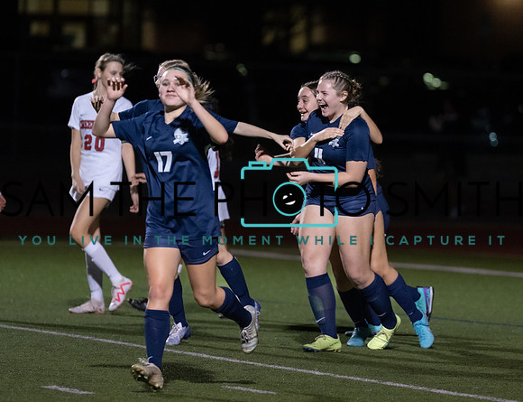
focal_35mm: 344
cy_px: 166
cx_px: 304
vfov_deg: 4.4
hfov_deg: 5.7
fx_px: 5243
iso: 5000
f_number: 2.8
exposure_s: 1/1000
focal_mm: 200
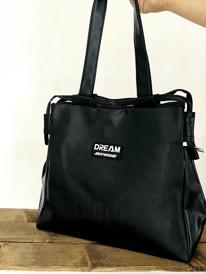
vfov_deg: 55.2
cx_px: 85
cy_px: 119
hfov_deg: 42.8
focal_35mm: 33
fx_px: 262
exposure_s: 1/50
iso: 320
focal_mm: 5.1
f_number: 1.6
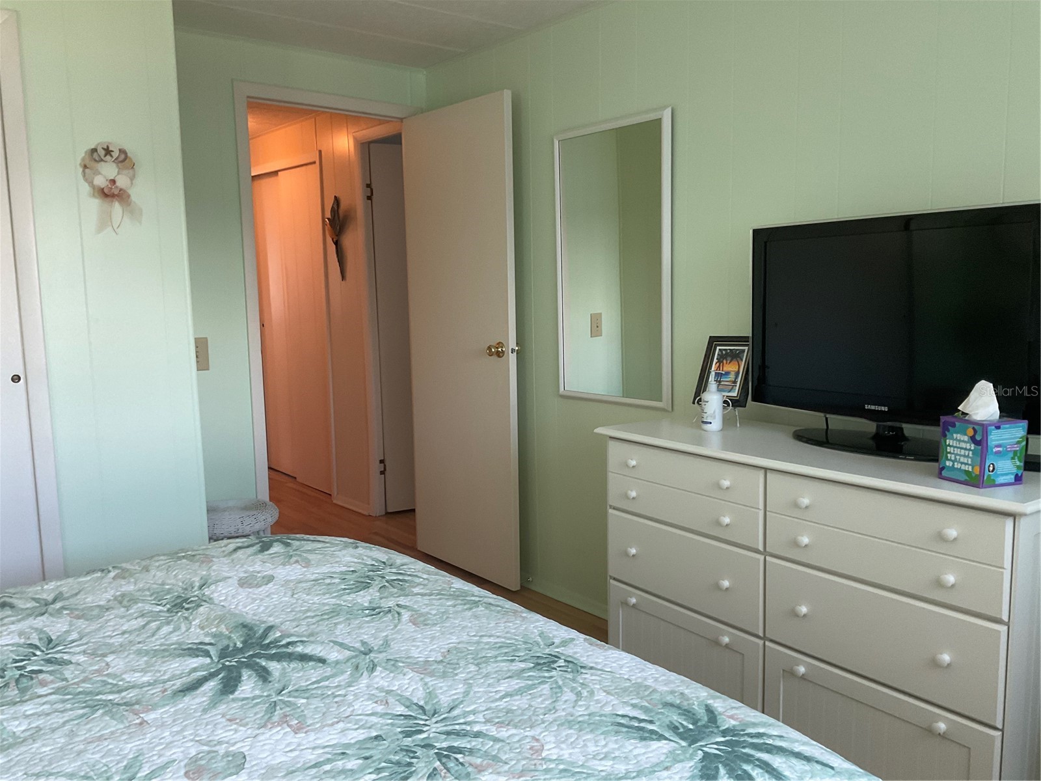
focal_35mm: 29
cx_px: 520
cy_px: 390
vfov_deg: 48.2
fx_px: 872
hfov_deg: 61.7
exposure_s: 1/60
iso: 80
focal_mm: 3
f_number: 1.8
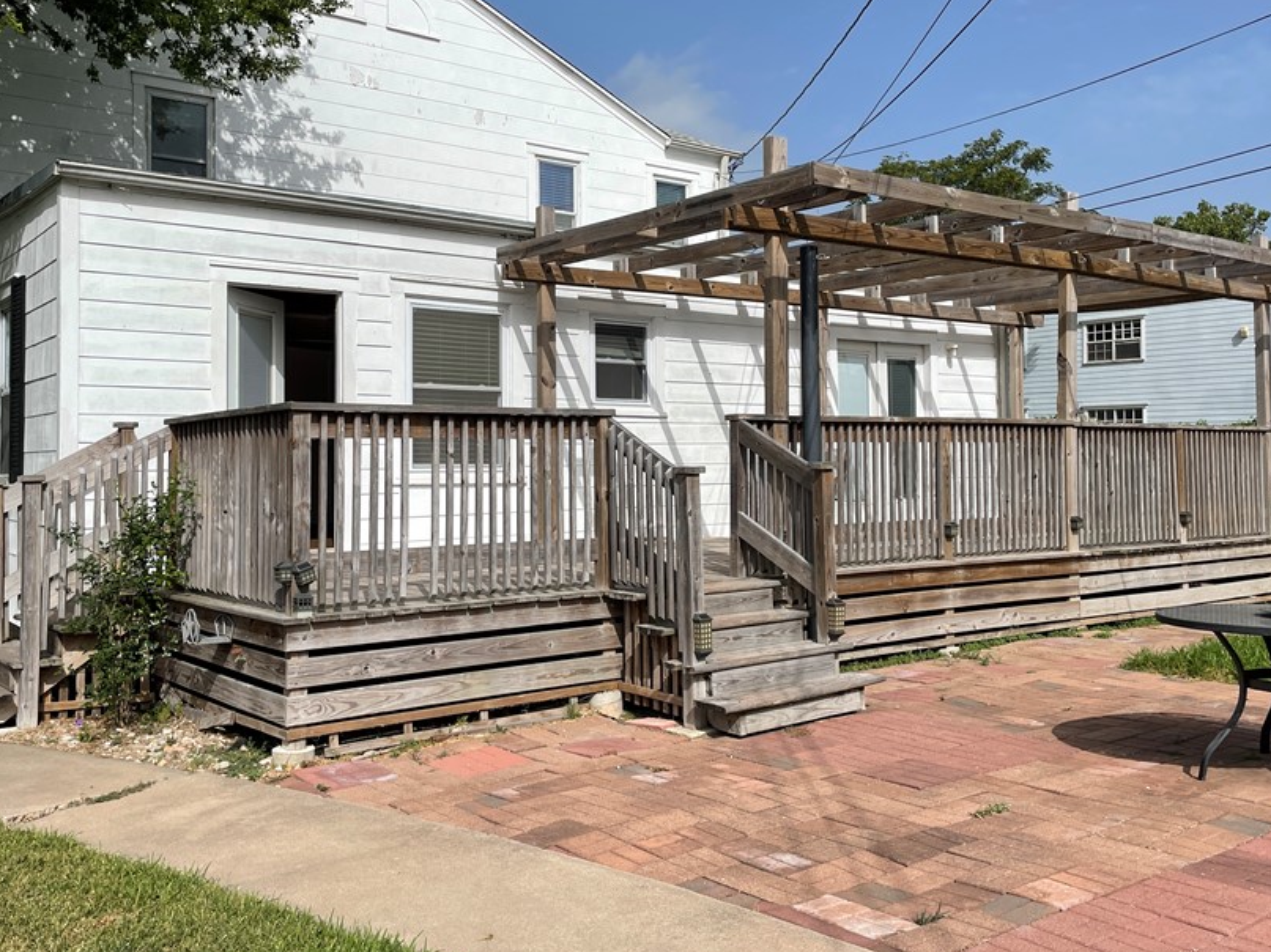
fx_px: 1211
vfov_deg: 42.9
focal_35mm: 33
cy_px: 419
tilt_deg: +1.0
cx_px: 624
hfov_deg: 55.4
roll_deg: +0.5
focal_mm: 4.2
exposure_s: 1/6897
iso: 32
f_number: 1.6
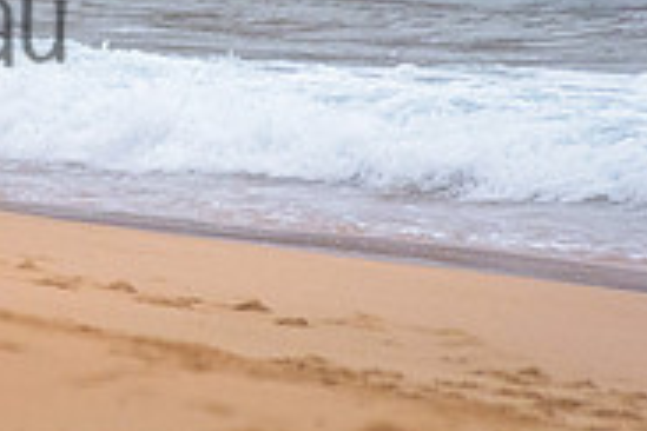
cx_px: -539
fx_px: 34989
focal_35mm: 1947
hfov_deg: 1.1
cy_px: -46
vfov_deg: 0.7
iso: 2800
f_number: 5.6
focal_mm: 500
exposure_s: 1/2000
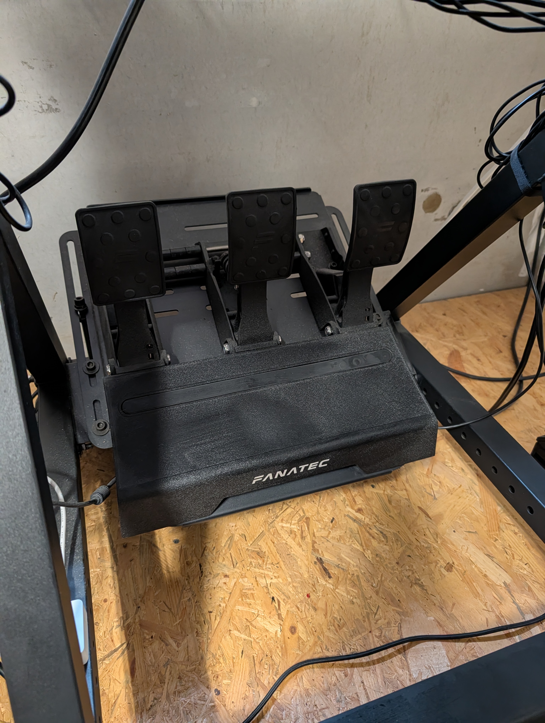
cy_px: 362
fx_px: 503
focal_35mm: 24
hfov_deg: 56.9
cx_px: 272
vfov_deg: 71.5
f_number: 1.68
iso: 905
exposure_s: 1/33.3
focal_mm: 6.9
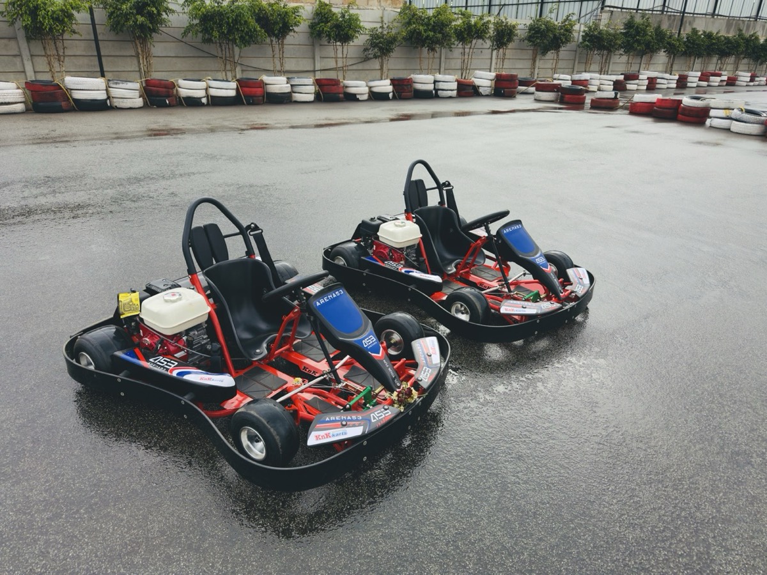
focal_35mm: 24
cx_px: 384
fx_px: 532
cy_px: 288
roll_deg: +0.1
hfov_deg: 71.6
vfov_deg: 56.8
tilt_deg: -25.1
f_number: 1.78
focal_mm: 6.76
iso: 64
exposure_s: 1/939
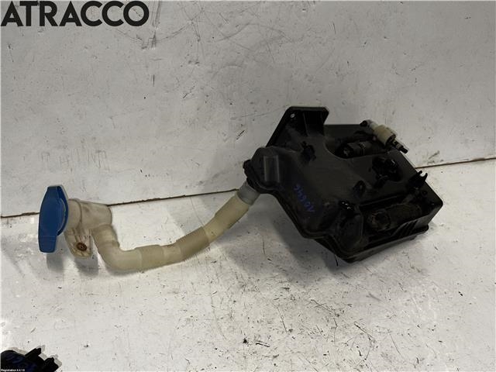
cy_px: 186
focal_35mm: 48
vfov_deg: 30.3
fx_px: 688
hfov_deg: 39.7
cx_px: 248
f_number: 1.78
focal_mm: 6.86
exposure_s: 1/93
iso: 40
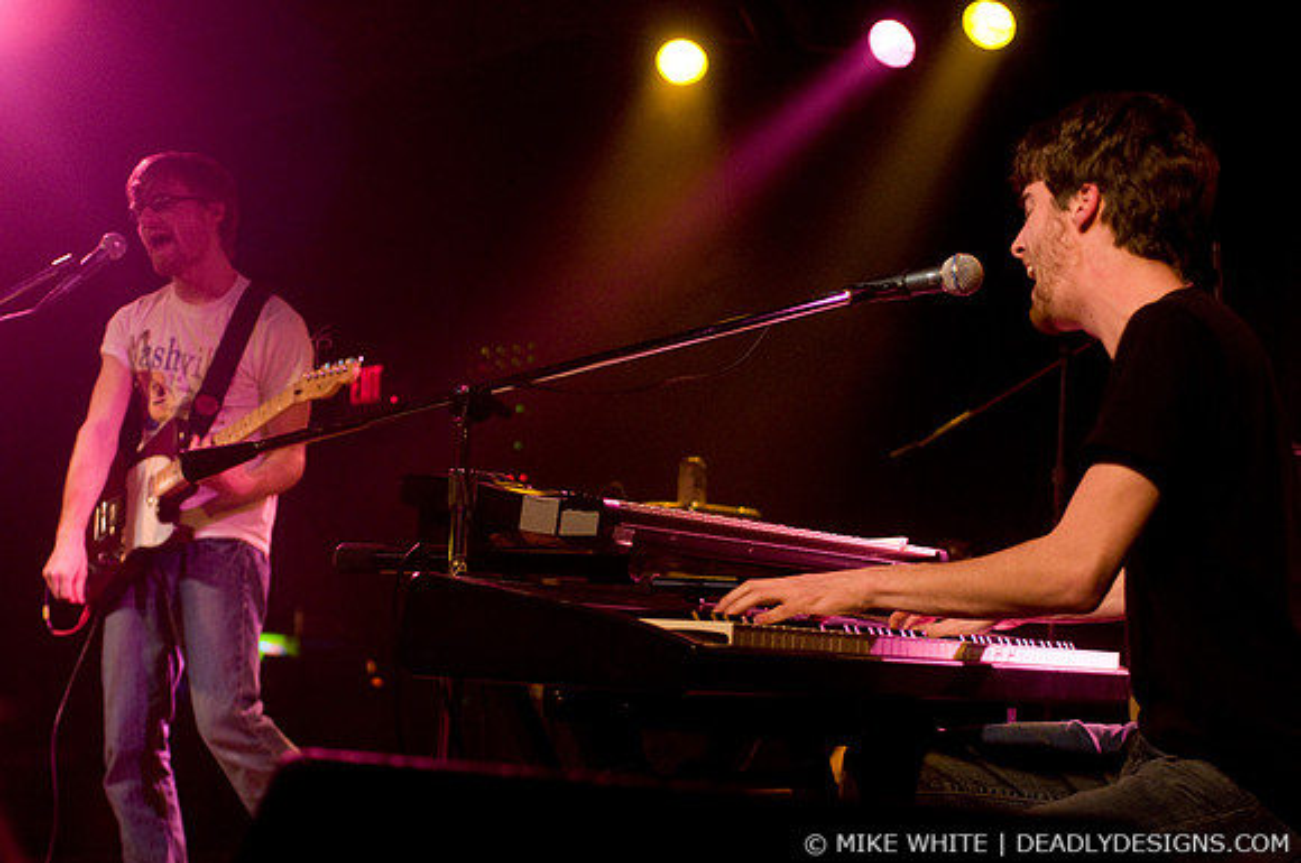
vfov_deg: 20.6
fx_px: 2382
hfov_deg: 30.6
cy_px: 432
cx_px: 650
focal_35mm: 66
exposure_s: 1/80
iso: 1250
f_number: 2.8
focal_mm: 44
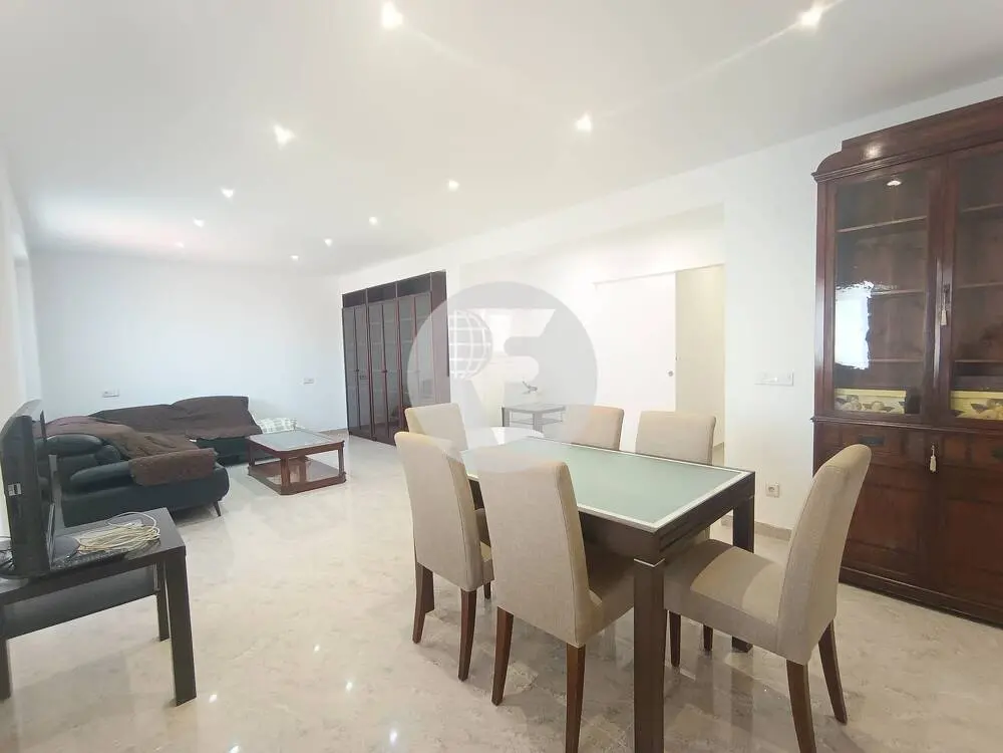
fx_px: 464
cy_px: 376
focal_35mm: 16
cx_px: 502
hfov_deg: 94.5
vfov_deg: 78.1
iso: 329
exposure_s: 1/50
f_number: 2.2
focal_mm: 1.65
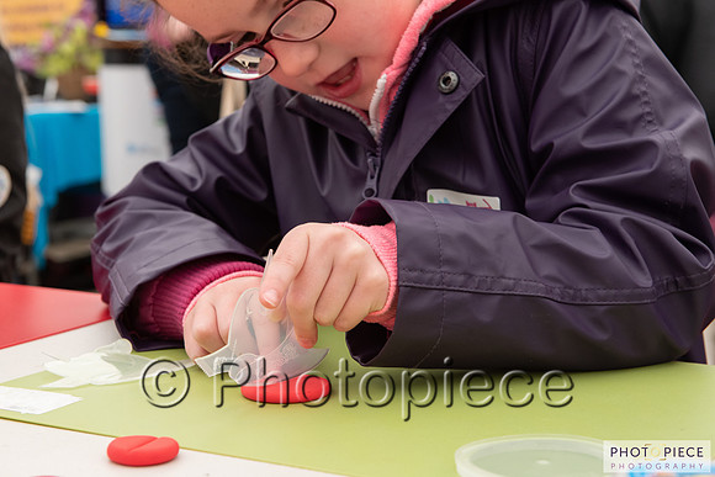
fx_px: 1311
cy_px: 238
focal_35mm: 66
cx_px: 358
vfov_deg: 20.6
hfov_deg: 30.5
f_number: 8
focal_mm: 66
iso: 900
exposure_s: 1/80
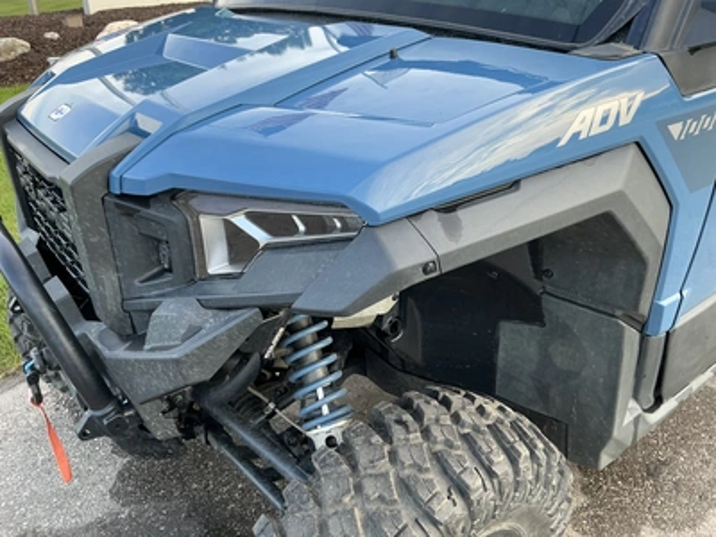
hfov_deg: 63.4
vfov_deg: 49.7
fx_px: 579
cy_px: 268
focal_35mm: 28
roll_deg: +0.3
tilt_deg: -28.2
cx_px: 358
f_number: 1.8
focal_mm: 3
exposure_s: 1/122
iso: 25
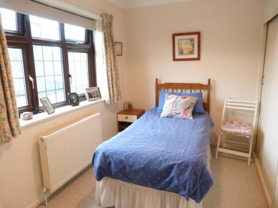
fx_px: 201
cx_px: 139
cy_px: 104
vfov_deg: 54.9
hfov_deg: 69.4
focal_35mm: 25
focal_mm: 4.5
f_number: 2.8
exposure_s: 1/30
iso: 400
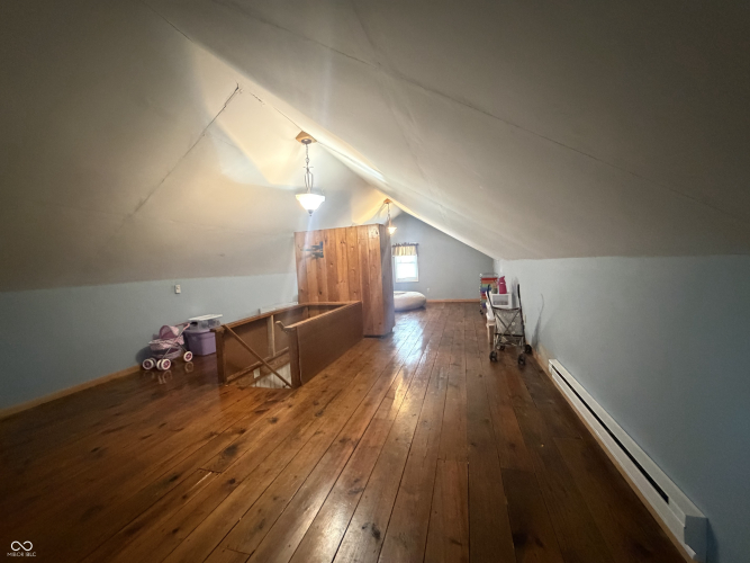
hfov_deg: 102.1
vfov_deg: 85.7
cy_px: 282
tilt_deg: -1.9
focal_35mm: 14
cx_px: 375
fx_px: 303
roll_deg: +3.5
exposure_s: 1/60
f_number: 2.2
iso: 1250
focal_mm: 2.22
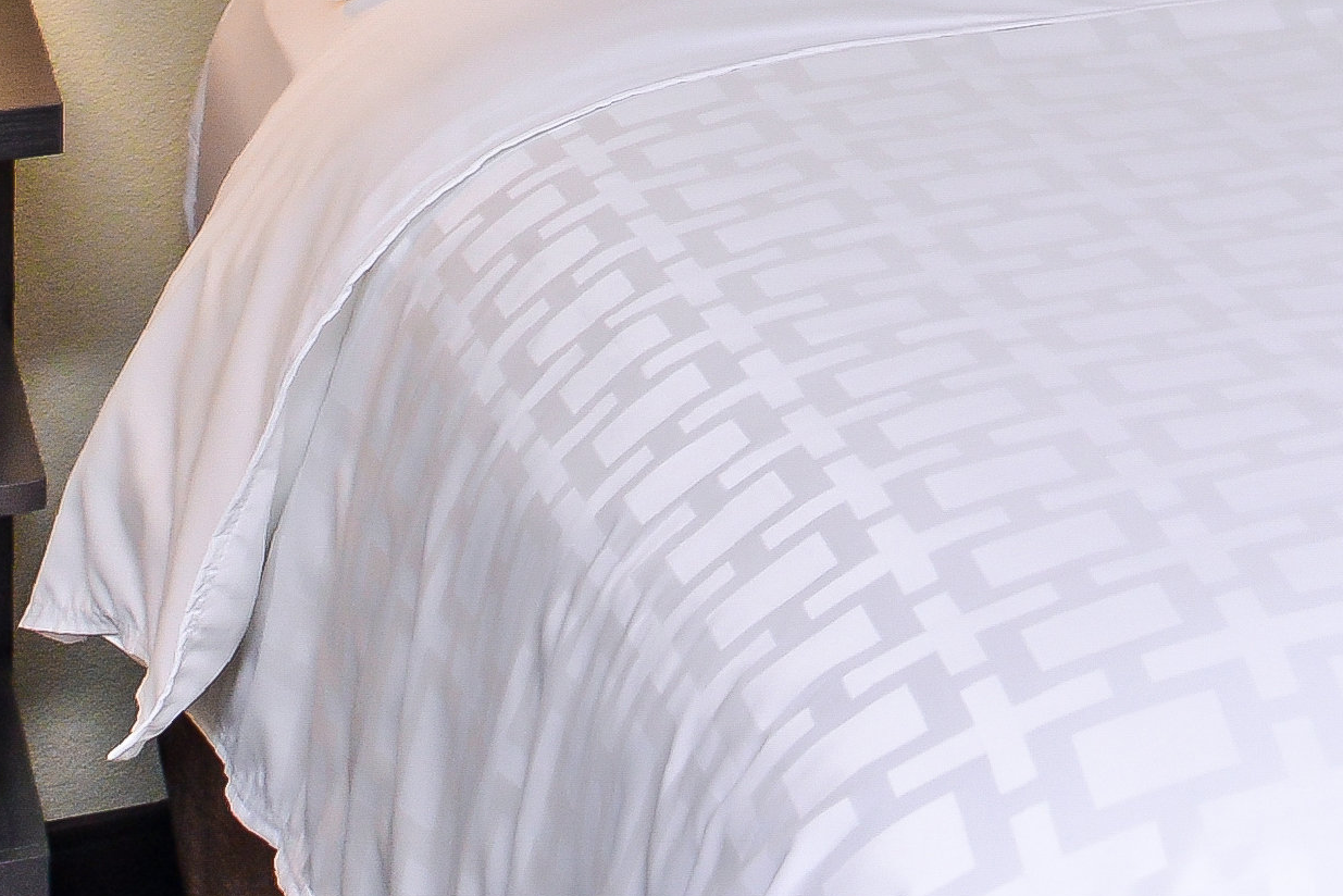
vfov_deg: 9.5
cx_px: 2926
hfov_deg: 12.2
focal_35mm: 143
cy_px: -63
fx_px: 5336
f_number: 7.1
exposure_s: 1/125
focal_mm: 24
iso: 400
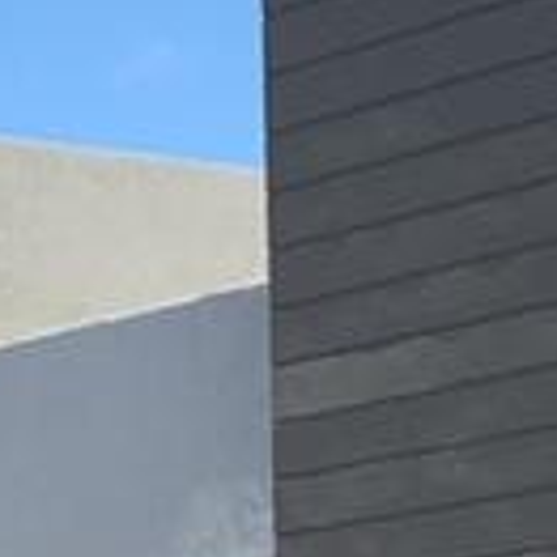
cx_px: 55
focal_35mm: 235
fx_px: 4278
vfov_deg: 6.5
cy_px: 1926
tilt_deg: -11.9
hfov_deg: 7.4
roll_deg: +1.5
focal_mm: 4.15
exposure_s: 1/1131
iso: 25
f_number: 2.2
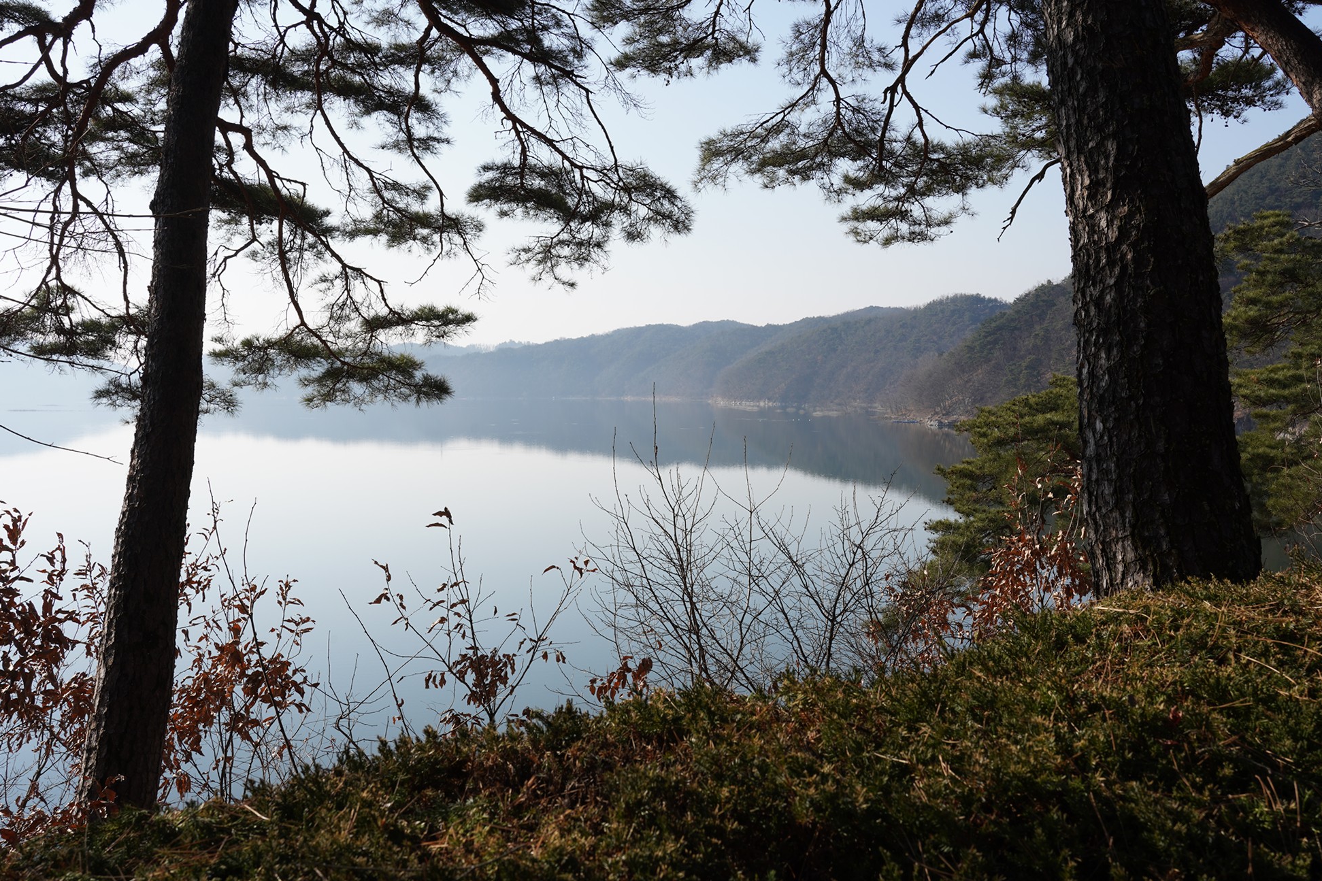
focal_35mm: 35
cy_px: 443
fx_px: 1285
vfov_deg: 37.8
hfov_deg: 54.4
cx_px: 679
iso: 100
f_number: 13
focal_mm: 34
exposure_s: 1/100
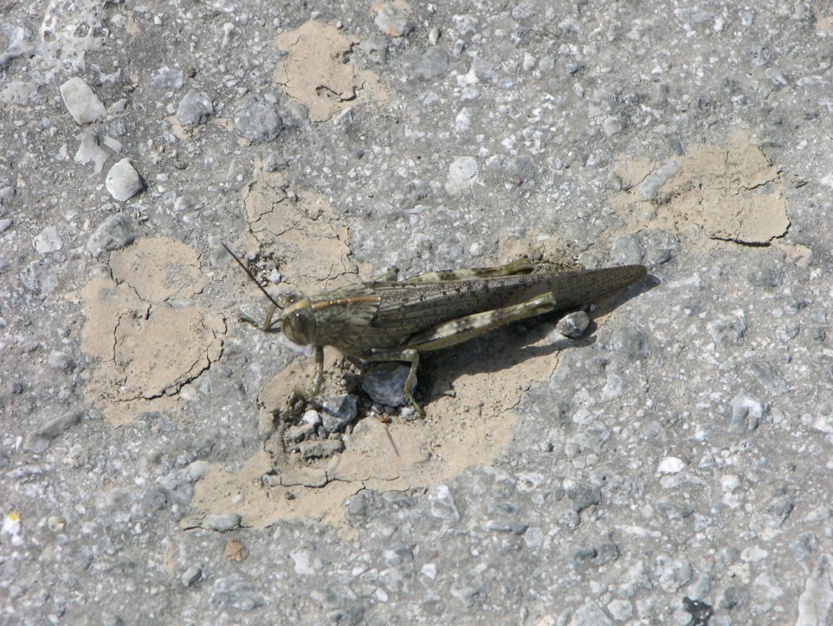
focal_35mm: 298
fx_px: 7173
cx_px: 427
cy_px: 316
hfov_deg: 6.6
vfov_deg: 5.0
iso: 50
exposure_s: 1/281
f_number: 5.9
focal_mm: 71.2
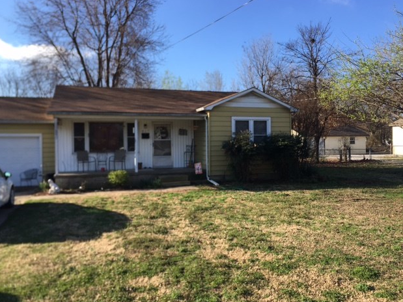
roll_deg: +0.5
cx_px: 195
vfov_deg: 46.8
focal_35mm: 30
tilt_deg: +1.2
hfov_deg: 60.0
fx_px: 349
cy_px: 147
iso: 25
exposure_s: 1/712
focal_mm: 4.15
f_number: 2.2
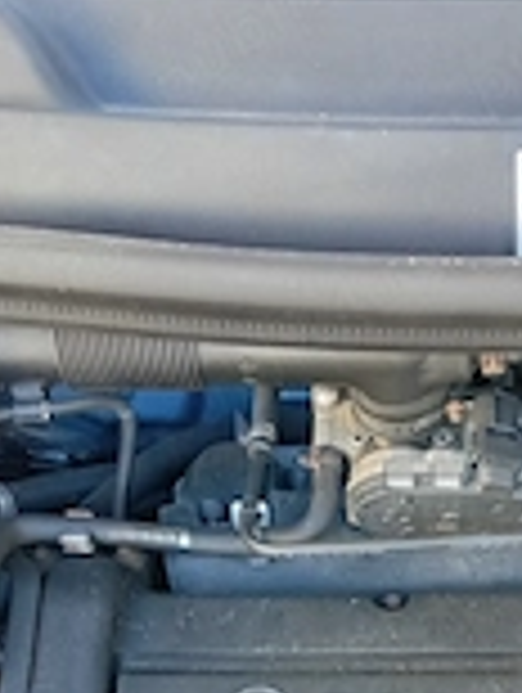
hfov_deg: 22.2
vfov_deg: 27.3
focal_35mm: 65
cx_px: 454
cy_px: 763
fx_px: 1303
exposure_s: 1/33.3
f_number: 1.8
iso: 200
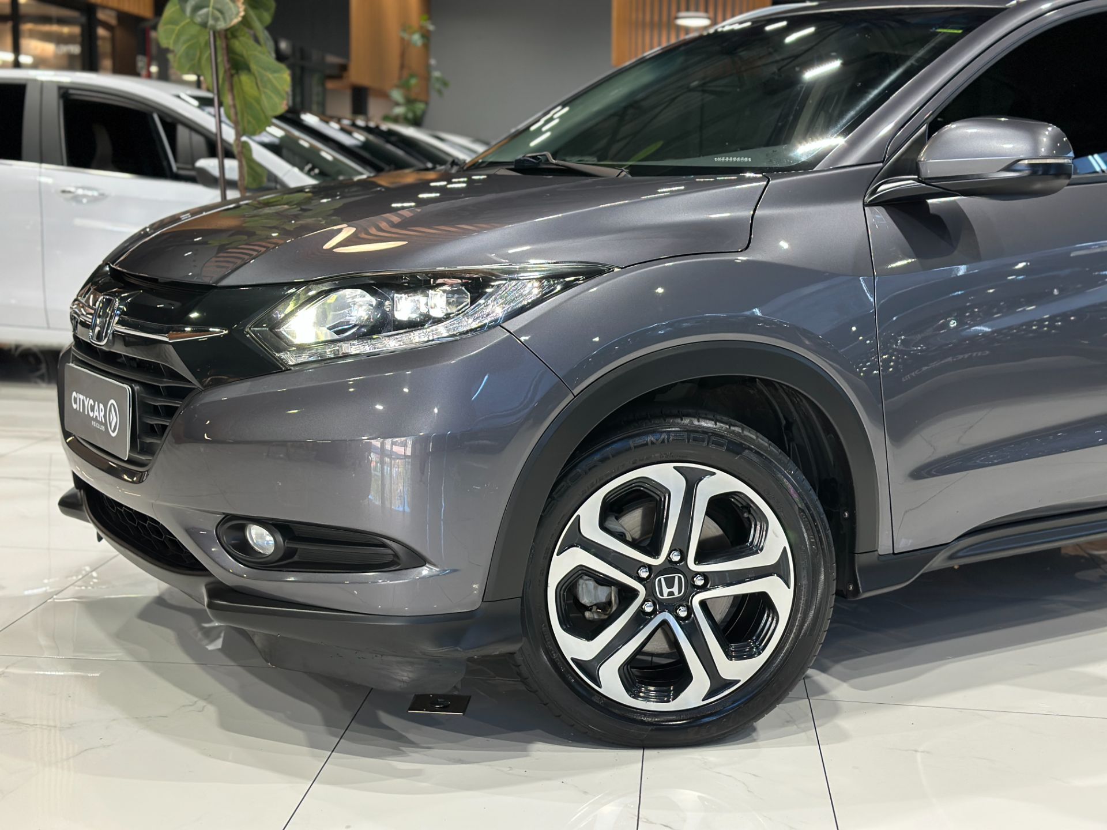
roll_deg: -1.9
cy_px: 415
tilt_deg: -9.9
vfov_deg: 30.3
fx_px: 1535
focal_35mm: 48
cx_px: 554
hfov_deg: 39.7
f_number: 1.78
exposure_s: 1/60
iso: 160
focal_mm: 6.86
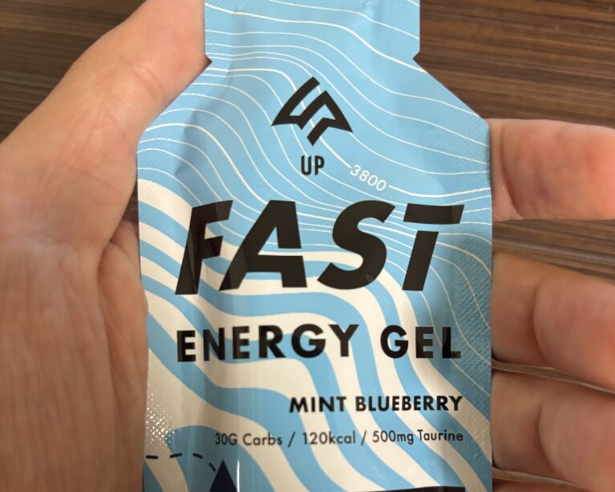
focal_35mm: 34
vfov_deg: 42.5
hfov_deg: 52.8
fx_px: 619
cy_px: 347
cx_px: 308
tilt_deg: -68.3
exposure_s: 1/60
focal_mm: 5.96
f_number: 1.6
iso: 400
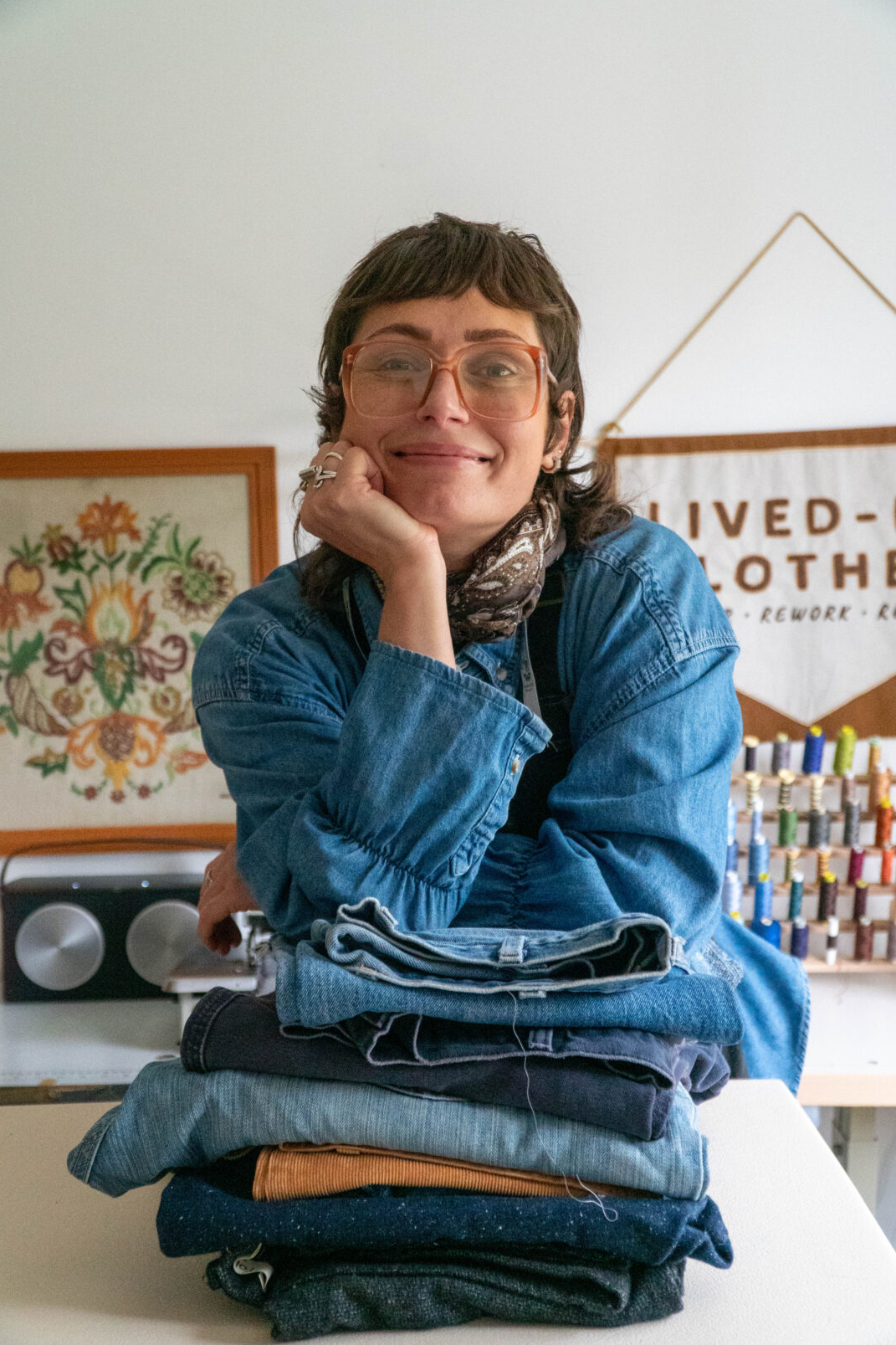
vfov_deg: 50.1
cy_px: 686
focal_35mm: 39
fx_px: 1438
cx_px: 456
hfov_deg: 34.6
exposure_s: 1/125
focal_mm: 25
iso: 6400
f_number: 4
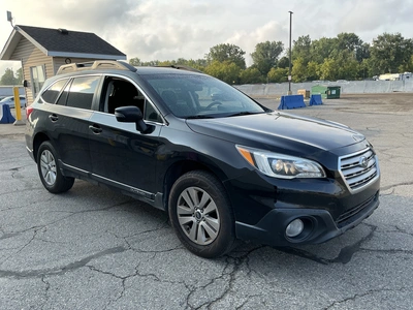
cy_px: 155
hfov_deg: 63.4
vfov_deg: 49.7
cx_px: 206
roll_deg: +1.3
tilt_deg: -7.4
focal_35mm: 28
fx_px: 334
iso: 25
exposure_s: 1/478
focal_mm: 3
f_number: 1.8
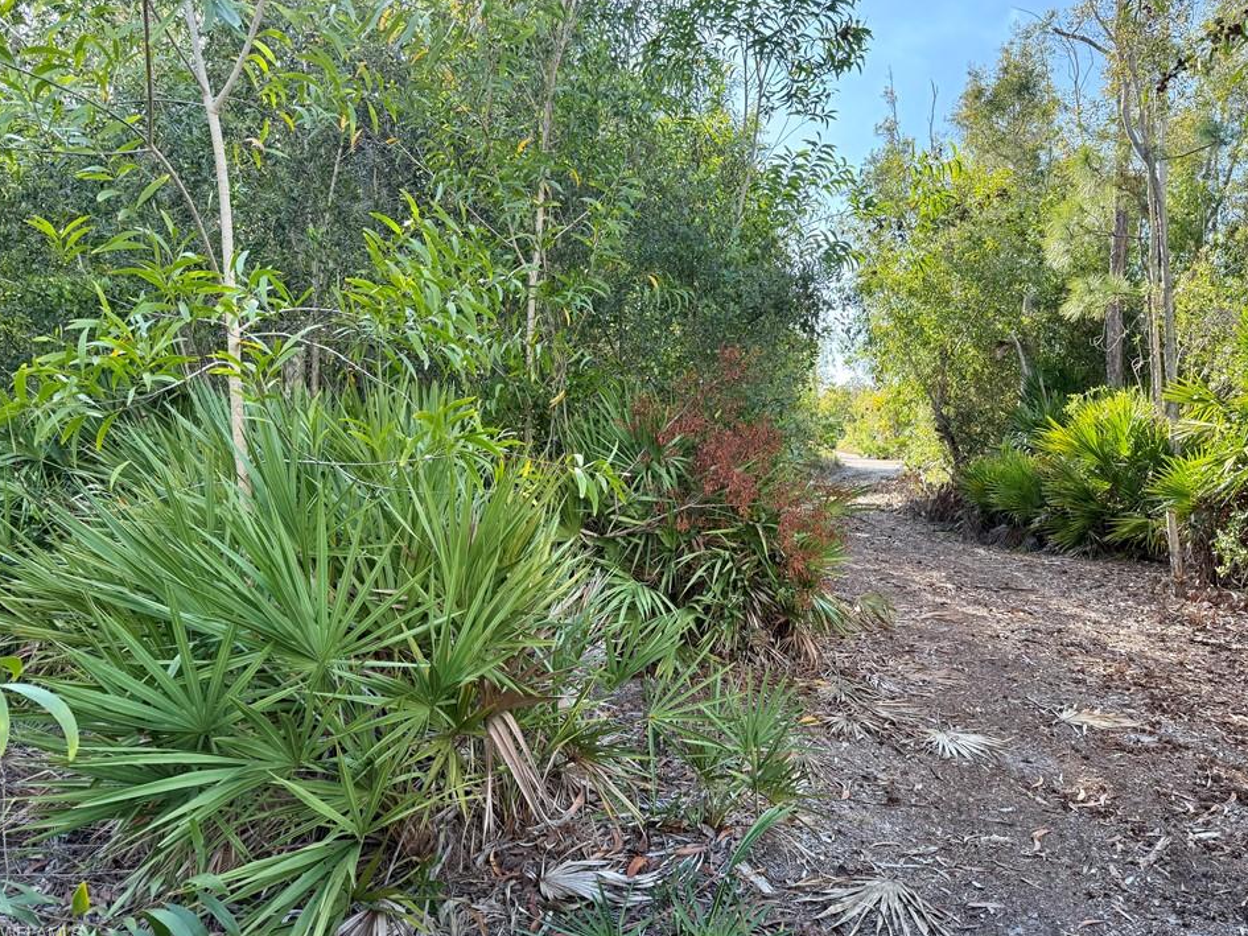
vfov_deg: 53.0
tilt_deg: -0.3
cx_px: 662
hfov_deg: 67.2
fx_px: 937
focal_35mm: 26
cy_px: 440
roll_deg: -1.0
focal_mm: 6.76
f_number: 1.78
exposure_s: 1/637
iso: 100
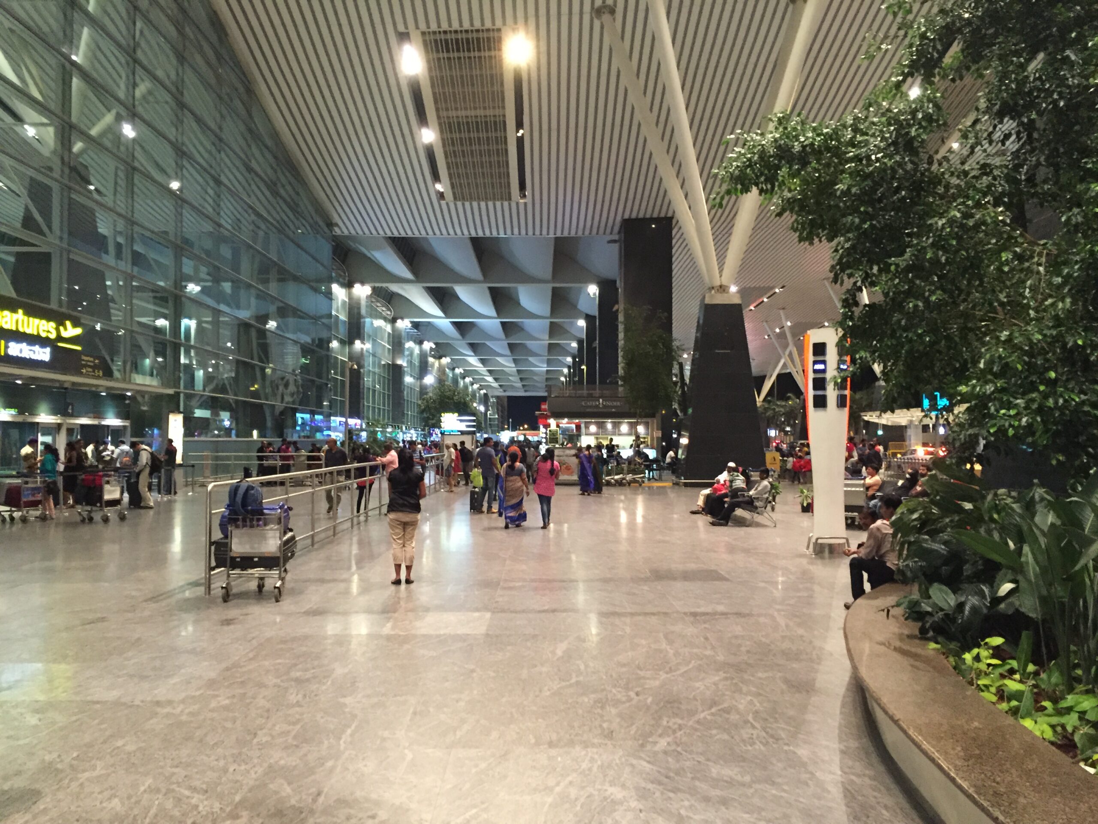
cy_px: 412
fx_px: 920
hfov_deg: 61.7
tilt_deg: +2.8
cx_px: 549
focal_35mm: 29
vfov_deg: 48.2
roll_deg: -0.7
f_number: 2.2
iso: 250
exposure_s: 1/17
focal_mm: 4.15
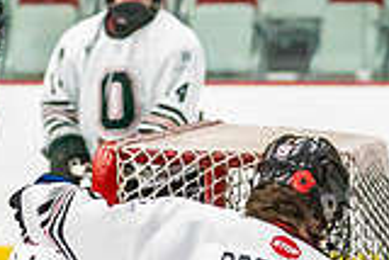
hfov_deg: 4.6
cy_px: 389
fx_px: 4824
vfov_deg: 3.1
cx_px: 126
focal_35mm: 446
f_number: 2.8
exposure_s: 1/1250
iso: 3200
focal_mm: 88
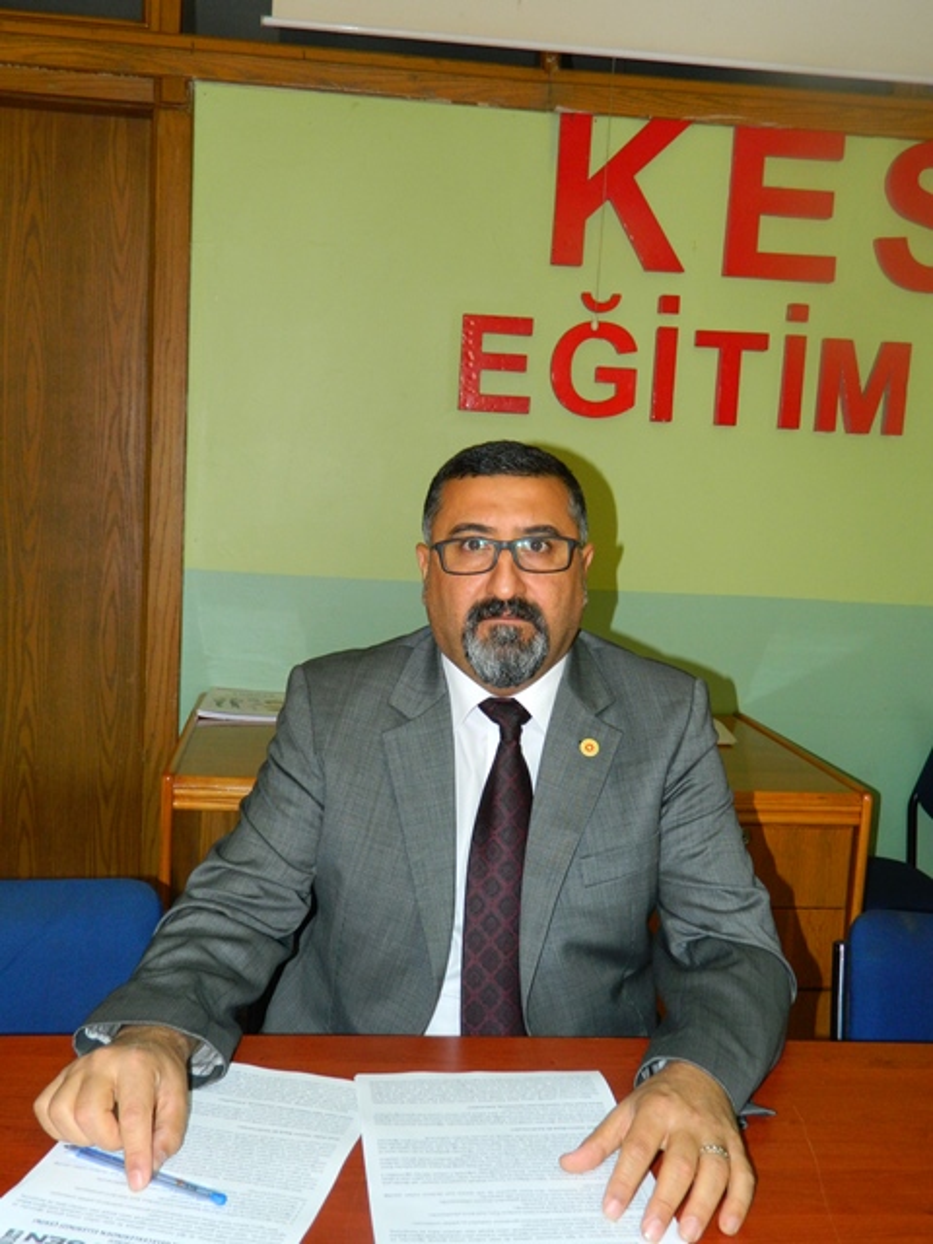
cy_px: 622
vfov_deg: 52.6
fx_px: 1258
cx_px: 466
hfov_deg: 40.7
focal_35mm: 35
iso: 200
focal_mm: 6.2
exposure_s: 1/30
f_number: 3.3
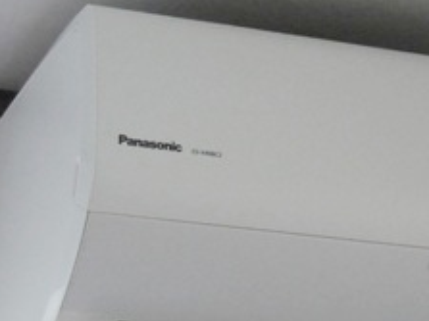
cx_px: 436
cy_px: 324
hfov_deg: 11.9
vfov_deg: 9.0
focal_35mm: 164
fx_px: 2031
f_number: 4.5
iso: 800
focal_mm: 11
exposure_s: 1/30
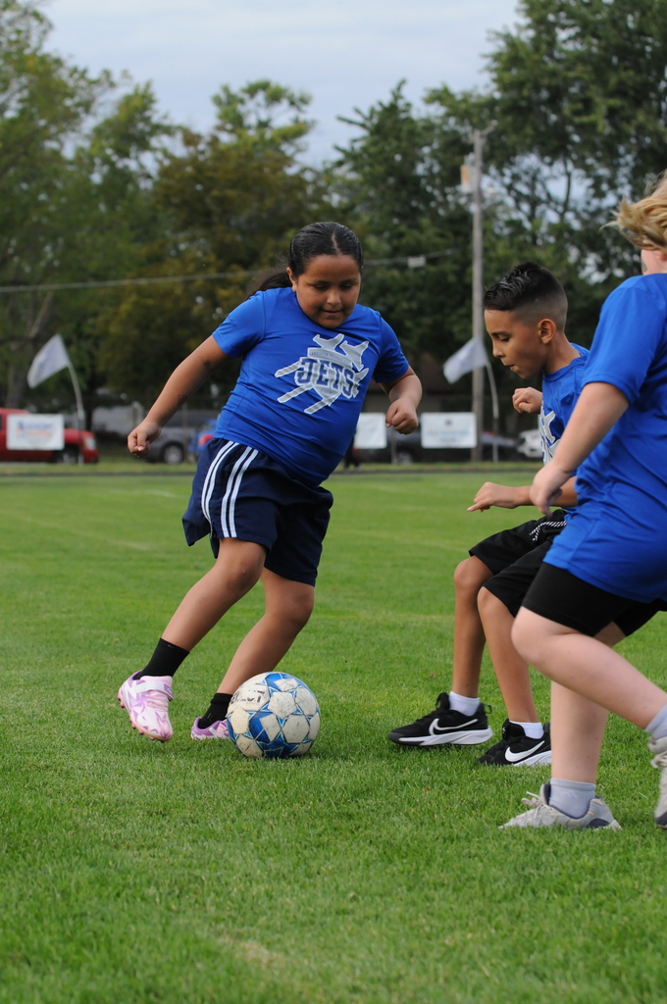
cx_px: 334
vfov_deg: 19.5
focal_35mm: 105
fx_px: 2926
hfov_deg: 13.0
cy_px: 502
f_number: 4.5
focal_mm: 70
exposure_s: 1/800
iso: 800
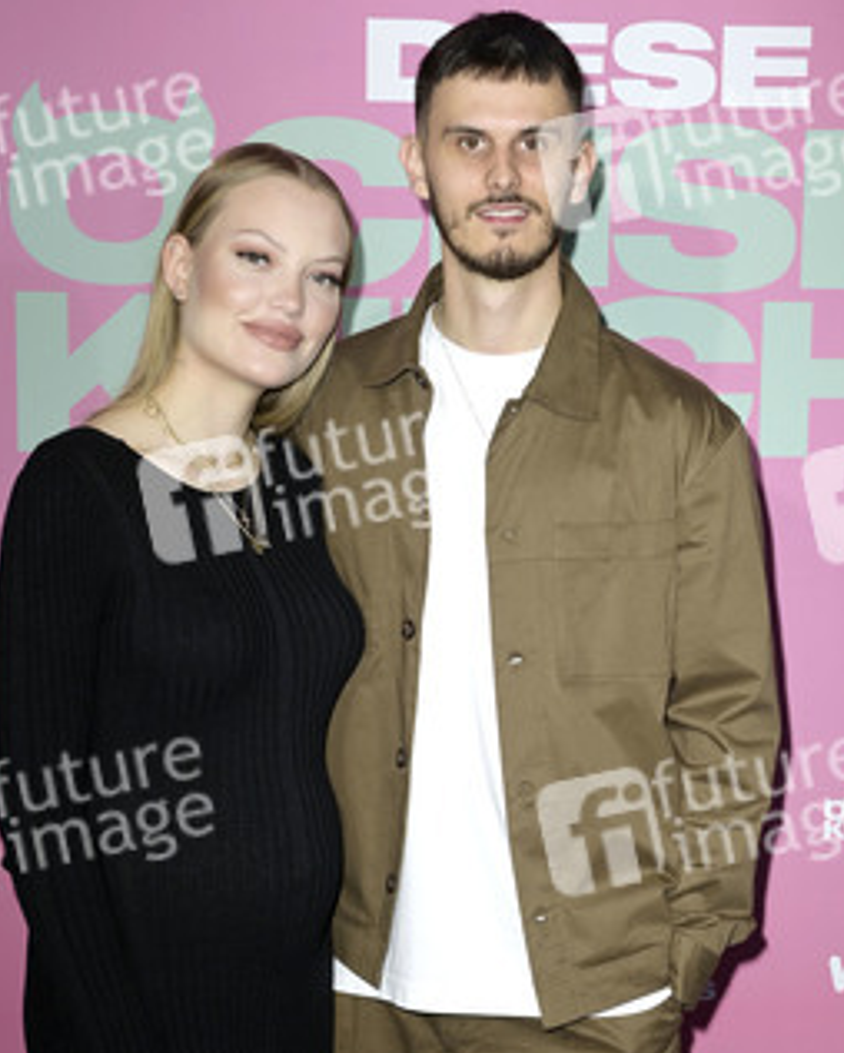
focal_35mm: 71
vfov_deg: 26.7
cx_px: 405
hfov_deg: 21.6
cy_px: 651
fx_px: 2215
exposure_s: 1/250
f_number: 5
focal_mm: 60
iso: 400
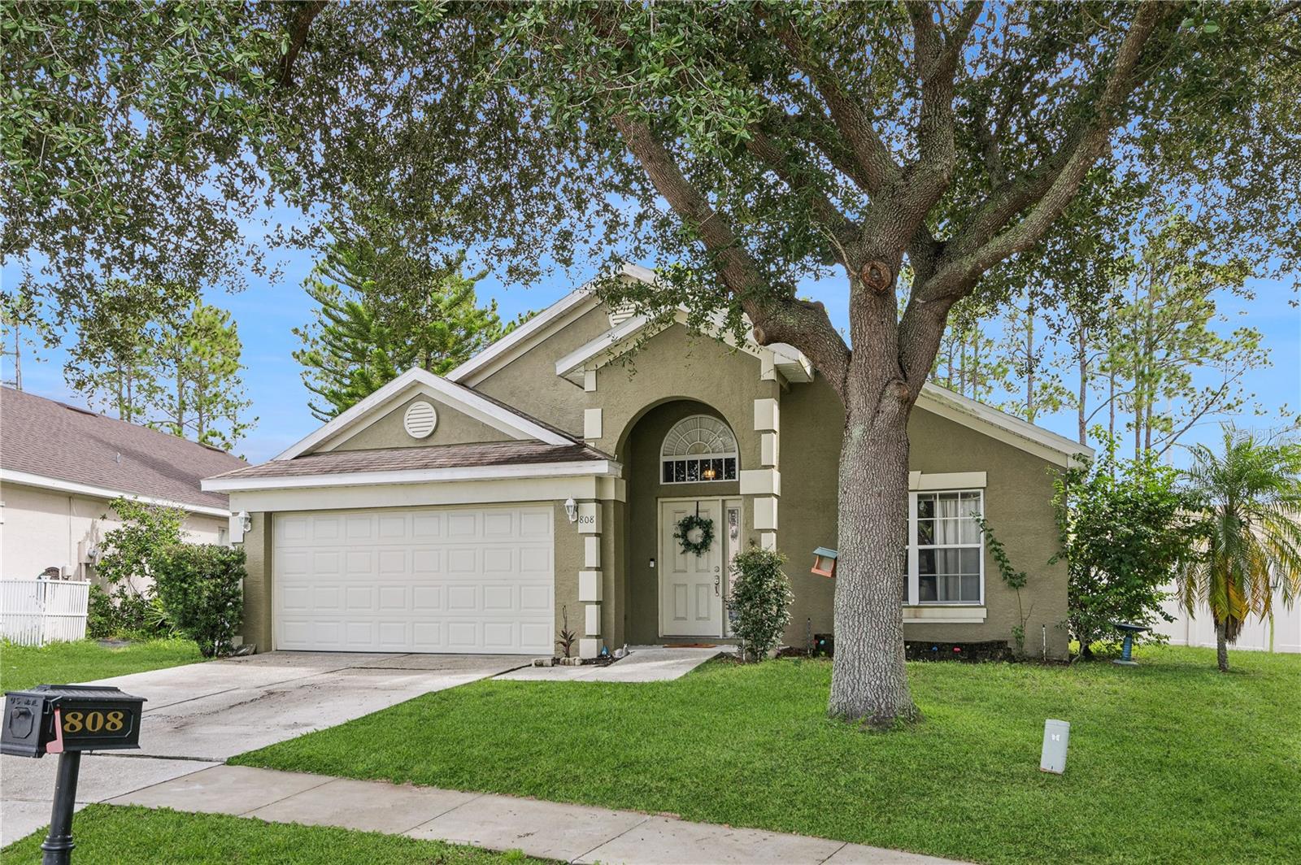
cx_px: 650
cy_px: 432
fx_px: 975
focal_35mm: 27
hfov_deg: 67.4
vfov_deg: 47.9
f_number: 9
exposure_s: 1/80
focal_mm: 18
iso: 200
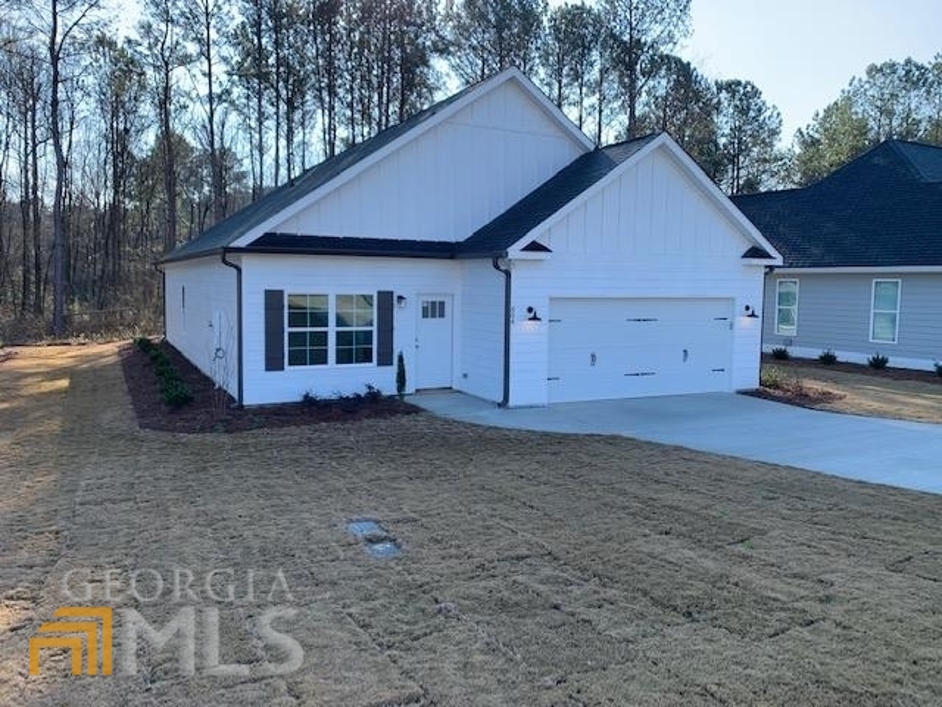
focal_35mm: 26
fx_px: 708
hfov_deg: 67.3
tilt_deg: -3.6
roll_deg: -0.5
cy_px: 354
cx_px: 471
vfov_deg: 53.1
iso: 25
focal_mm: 4.25
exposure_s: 1/706
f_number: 1.8
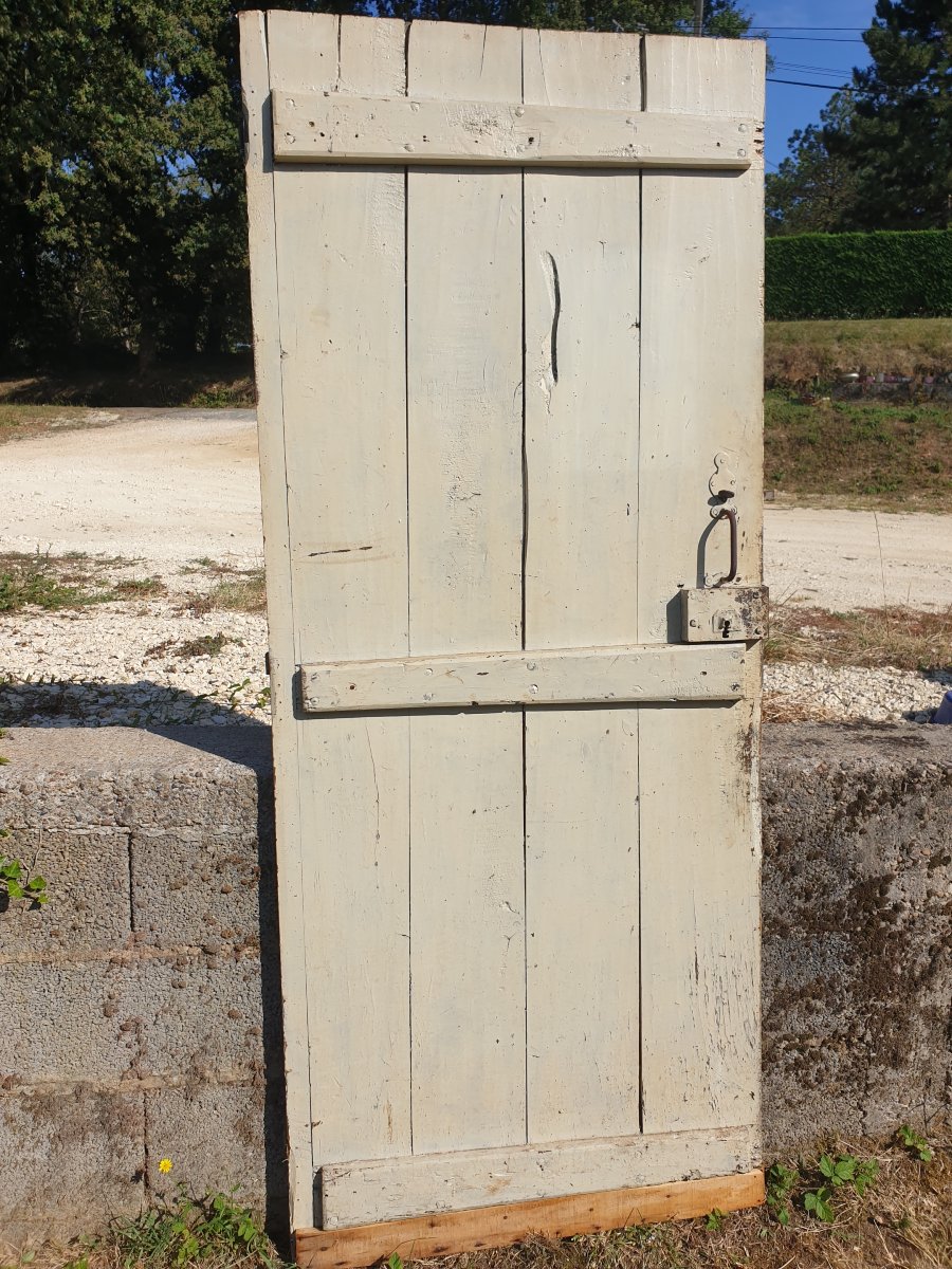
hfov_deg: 53.1
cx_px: 476
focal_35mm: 26
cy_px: 634
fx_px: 953
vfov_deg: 67.3
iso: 50
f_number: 2.4
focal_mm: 4.3
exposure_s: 1/2066
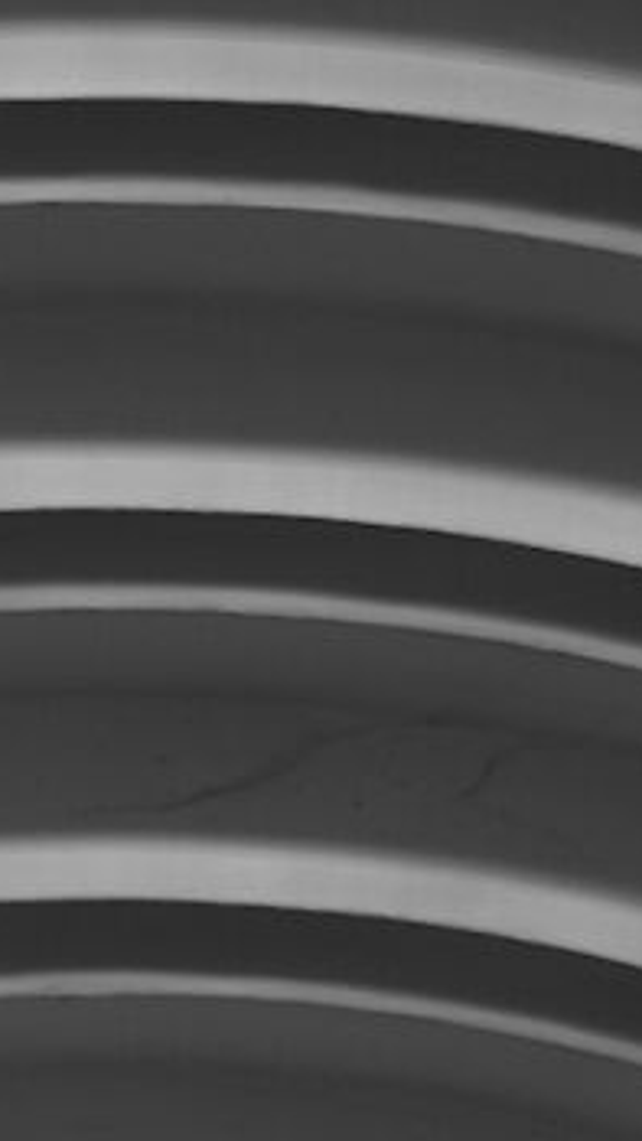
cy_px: 3801
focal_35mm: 287
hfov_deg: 4.2
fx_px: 8681
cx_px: 36
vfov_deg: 6.6
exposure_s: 1/25
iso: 100
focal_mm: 30
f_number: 4
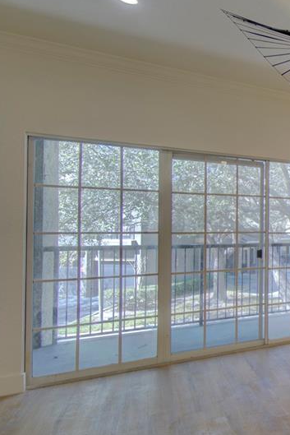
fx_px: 350
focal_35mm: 29
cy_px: 224
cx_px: 414
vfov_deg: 63.6
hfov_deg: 30.3
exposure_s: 1/13
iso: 100
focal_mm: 10
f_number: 4
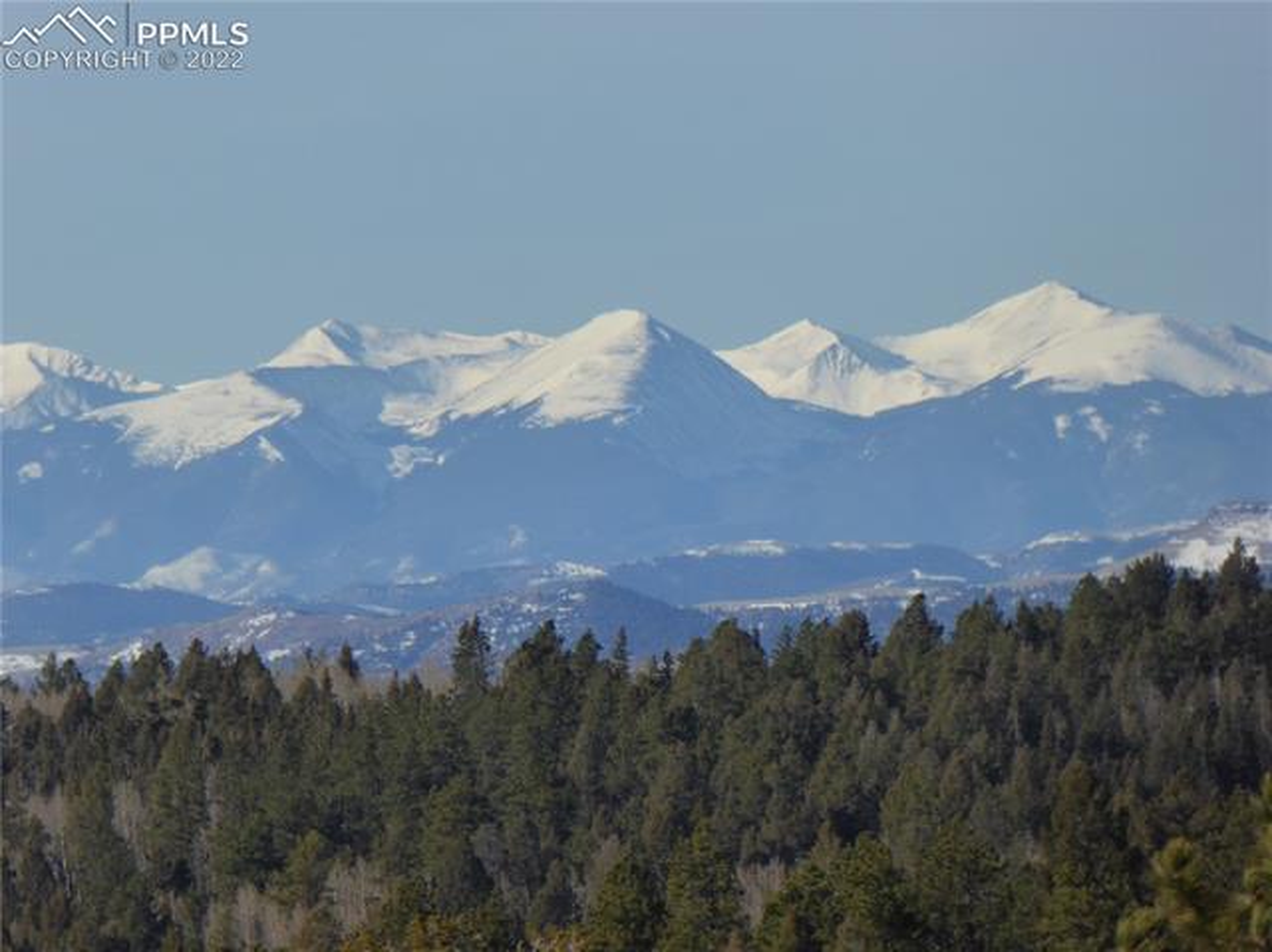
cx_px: 636
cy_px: 476
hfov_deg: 3.3
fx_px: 21921
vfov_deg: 2.5
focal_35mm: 597
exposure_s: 1/640
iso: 160
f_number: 6.1
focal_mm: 96.2
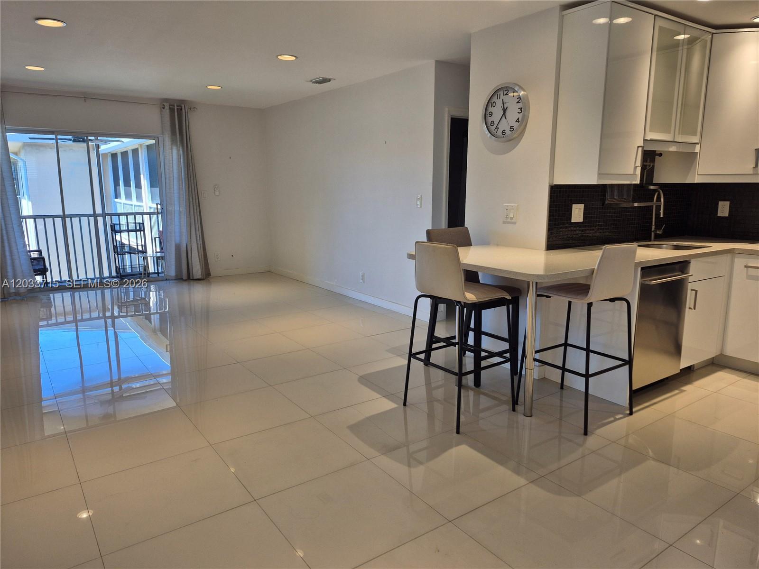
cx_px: 380
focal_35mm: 23
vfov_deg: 58.9
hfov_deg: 73.9
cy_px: 284
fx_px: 504
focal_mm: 5.4
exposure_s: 1/120
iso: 32
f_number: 1.8
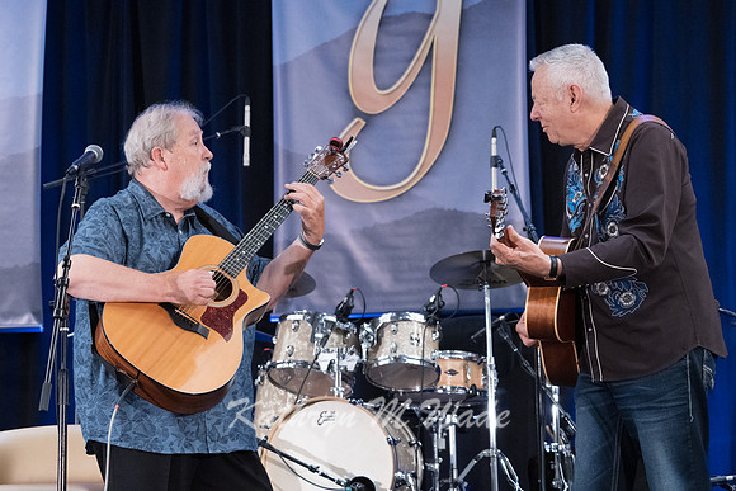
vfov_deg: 14.6
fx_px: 1922
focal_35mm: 94
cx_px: 368
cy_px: 246
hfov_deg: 21.7
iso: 12800
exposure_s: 1/250
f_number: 5.6
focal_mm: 94
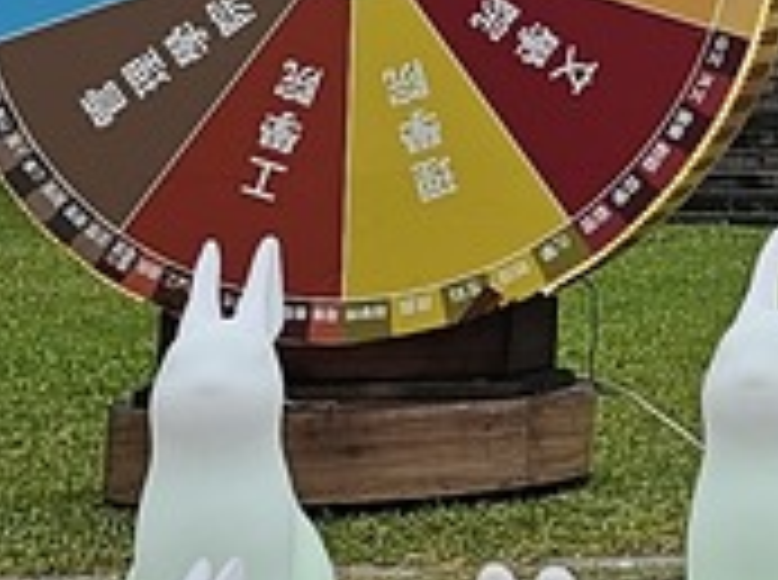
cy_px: -513
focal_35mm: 160
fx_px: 3589
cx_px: 1799
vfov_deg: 8.8
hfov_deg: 10.7
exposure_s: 1/180
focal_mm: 6.3
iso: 64
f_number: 1.7
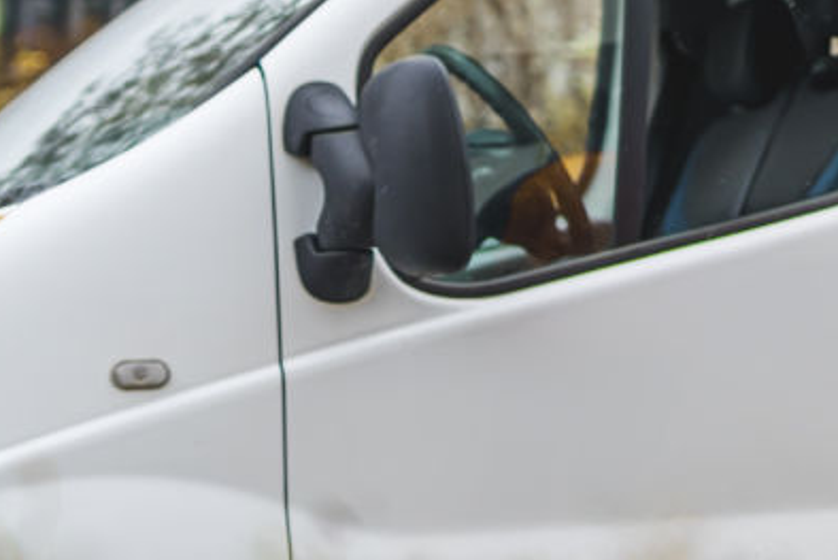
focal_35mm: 203
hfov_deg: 9.6
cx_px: 1572
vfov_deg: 6.8
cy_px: 95
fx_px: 4727
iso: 160
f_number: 2
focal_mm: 50
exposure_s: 1/500
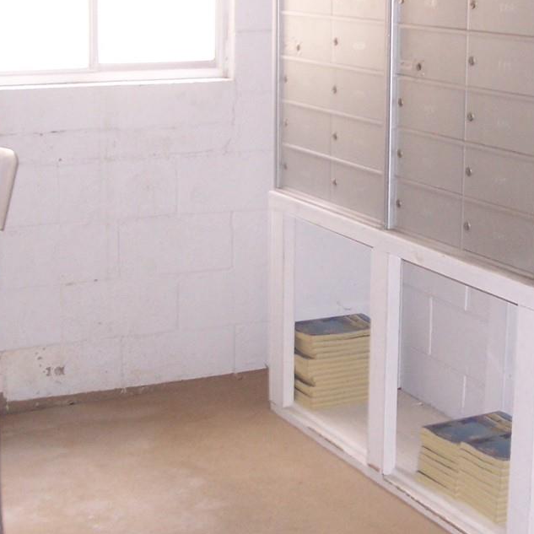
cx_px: 343
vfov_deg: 22.7
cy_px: 205
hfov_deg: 22.7
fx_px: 1326
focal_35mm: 76
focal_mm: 5.6
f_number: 2.7
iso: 125
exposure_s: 1/60
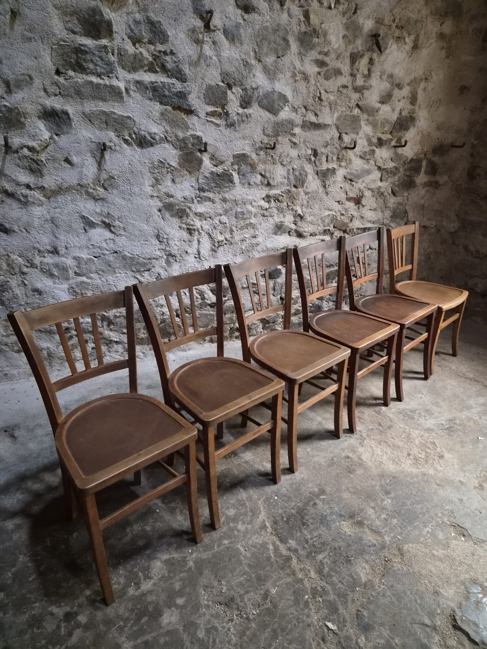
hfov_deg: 58.9
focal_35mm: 23
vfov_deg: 73.9
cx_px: 244
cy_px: 324
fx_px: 431
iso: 1600
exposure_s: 1/50
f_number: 1.8
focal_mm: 5.4
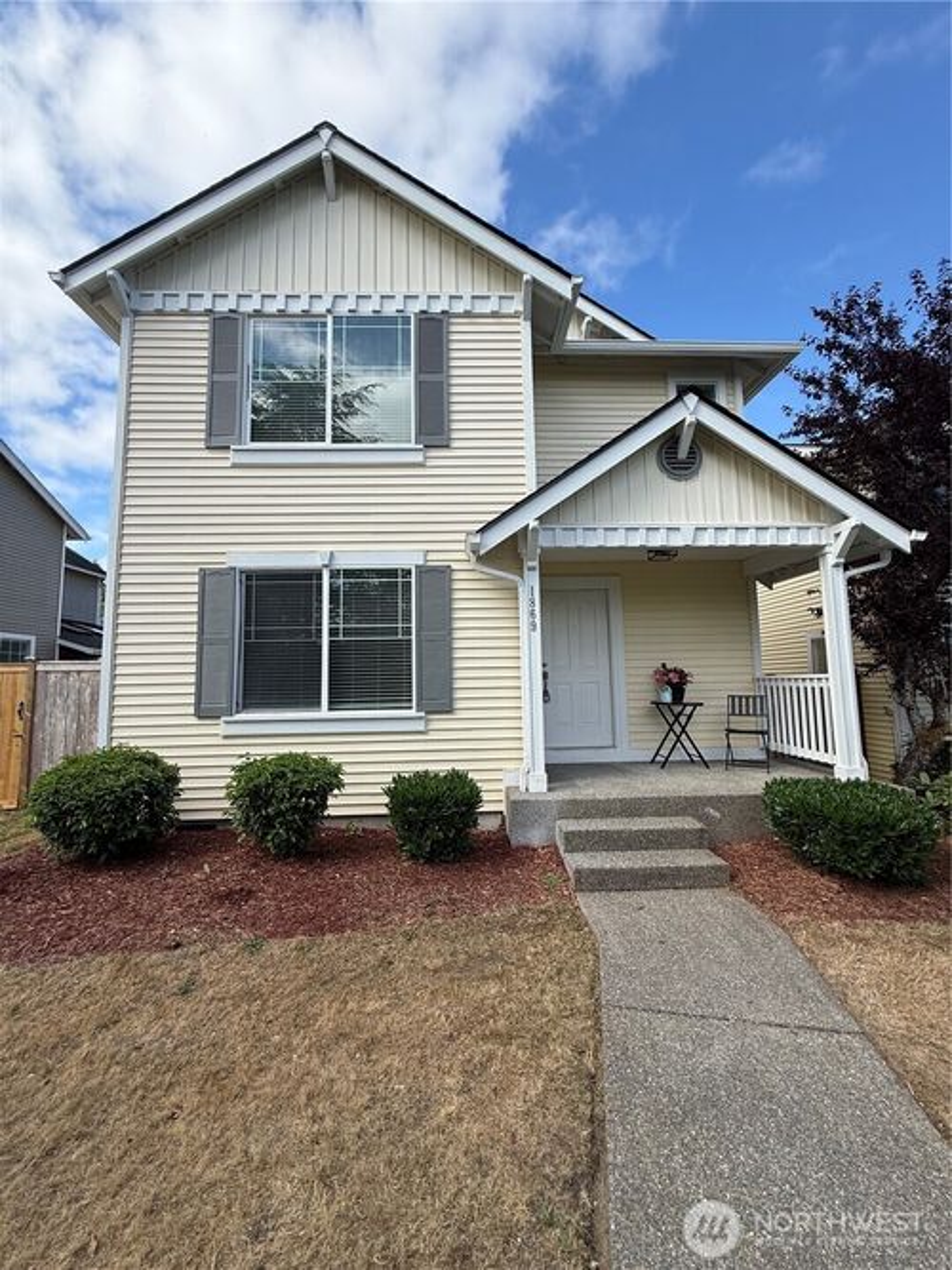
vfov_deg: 102.1
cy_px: 635
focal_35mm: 14
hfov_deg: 85.7
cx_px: 476
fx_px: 514
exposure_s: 1/1285
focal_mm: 2.22
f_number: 2.2
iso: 50
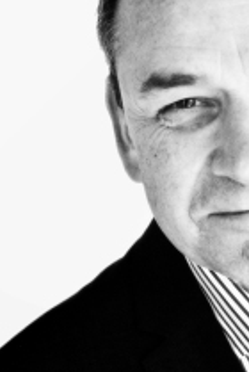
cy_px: 308
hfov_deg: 15.4
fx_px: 910
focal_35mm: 88
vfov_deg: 22.7
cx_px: 234
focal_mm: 24
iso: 1600
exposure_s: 1/250
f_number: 2.8
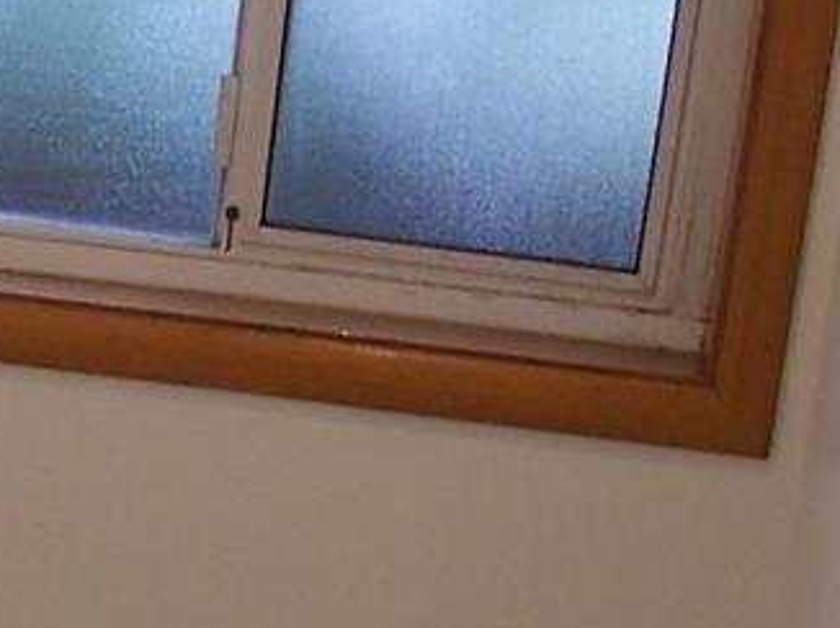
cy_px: 610
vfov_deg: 8.4
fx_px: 4243
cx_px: -23
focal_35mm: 175
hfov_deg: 11.2
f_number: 2.8
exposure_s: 1/50
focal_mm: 6.3
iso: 80
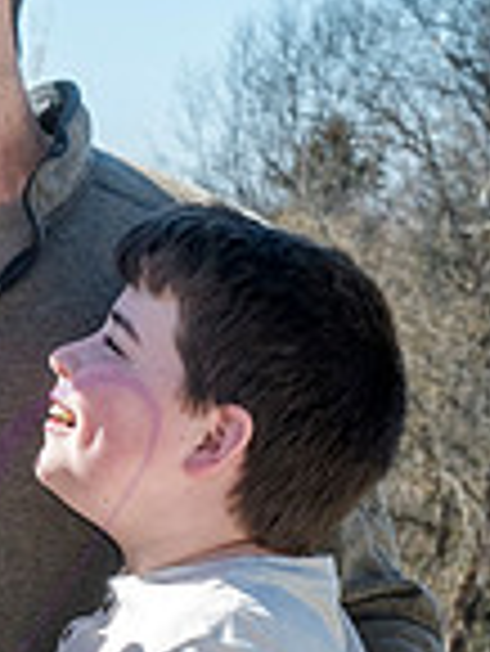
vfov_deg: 8.7
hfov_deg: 6.5
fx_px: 4278
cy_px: 465
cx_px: -207
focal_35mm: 227
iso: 400
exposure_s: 1/320
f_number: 13
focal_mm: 59
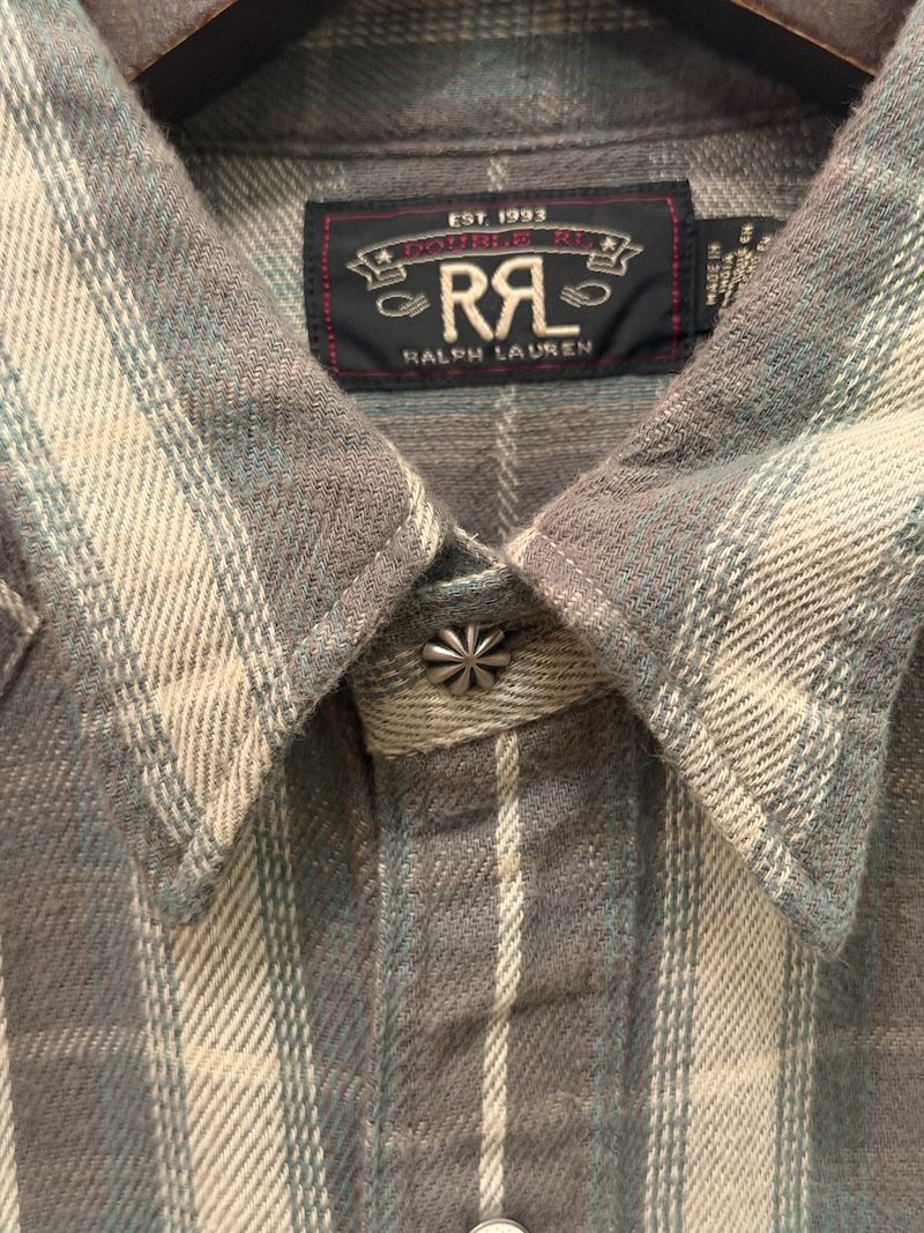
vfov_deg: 39.7
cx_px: 462
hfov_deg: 30.3
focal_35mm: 48
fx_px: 1709
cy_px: 616
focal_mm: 6.76
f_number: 1.78
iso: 640
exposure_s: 1/30
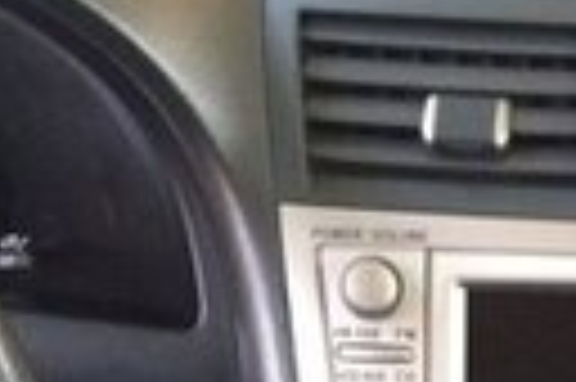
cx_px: 693
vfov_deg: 10.5
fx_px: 1934
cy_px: 719
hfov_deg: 16.3
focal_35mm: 121
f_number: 2.2
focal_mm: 4.12
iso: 320
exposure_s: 1/30
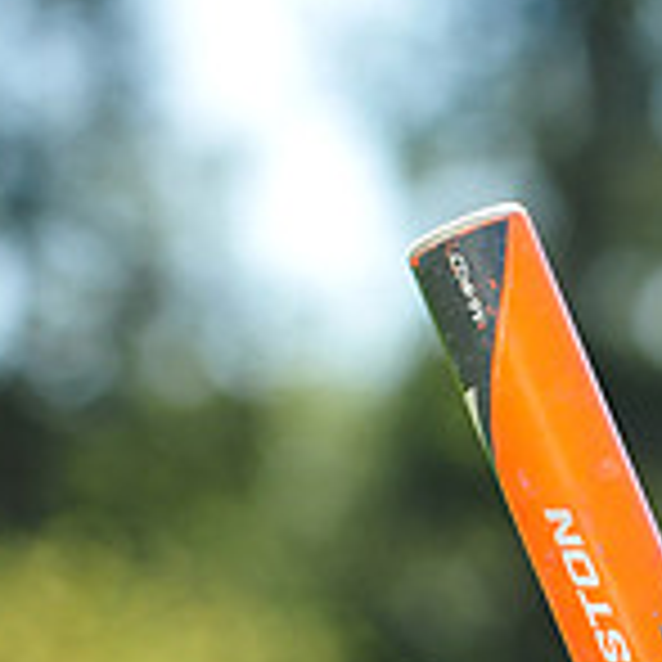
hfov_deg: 2.8
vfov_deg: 2.8
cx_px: 585
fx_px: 13371
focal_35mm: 618
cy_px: 1162
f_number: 5
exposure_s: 1/800
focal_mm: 185
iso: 320
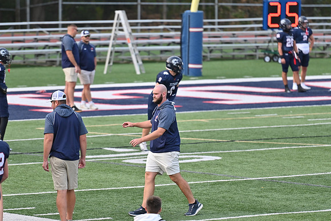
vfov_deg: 4.6
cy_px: 110
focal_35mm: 300
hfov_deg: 6.9
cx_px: 166
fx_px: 2759
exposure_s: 1/2000
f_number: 3.5
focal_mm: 200
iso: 400
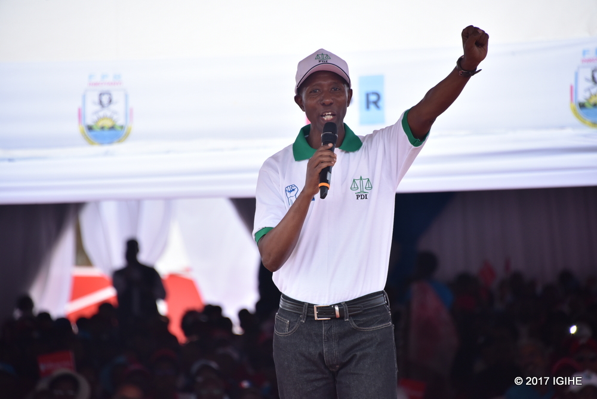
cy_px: 200
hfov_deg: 6.9
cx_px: 298
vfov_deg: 4.6
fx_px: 4978
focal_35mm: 300
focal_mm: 300
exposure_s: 1/800
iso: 1000
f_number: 6.3
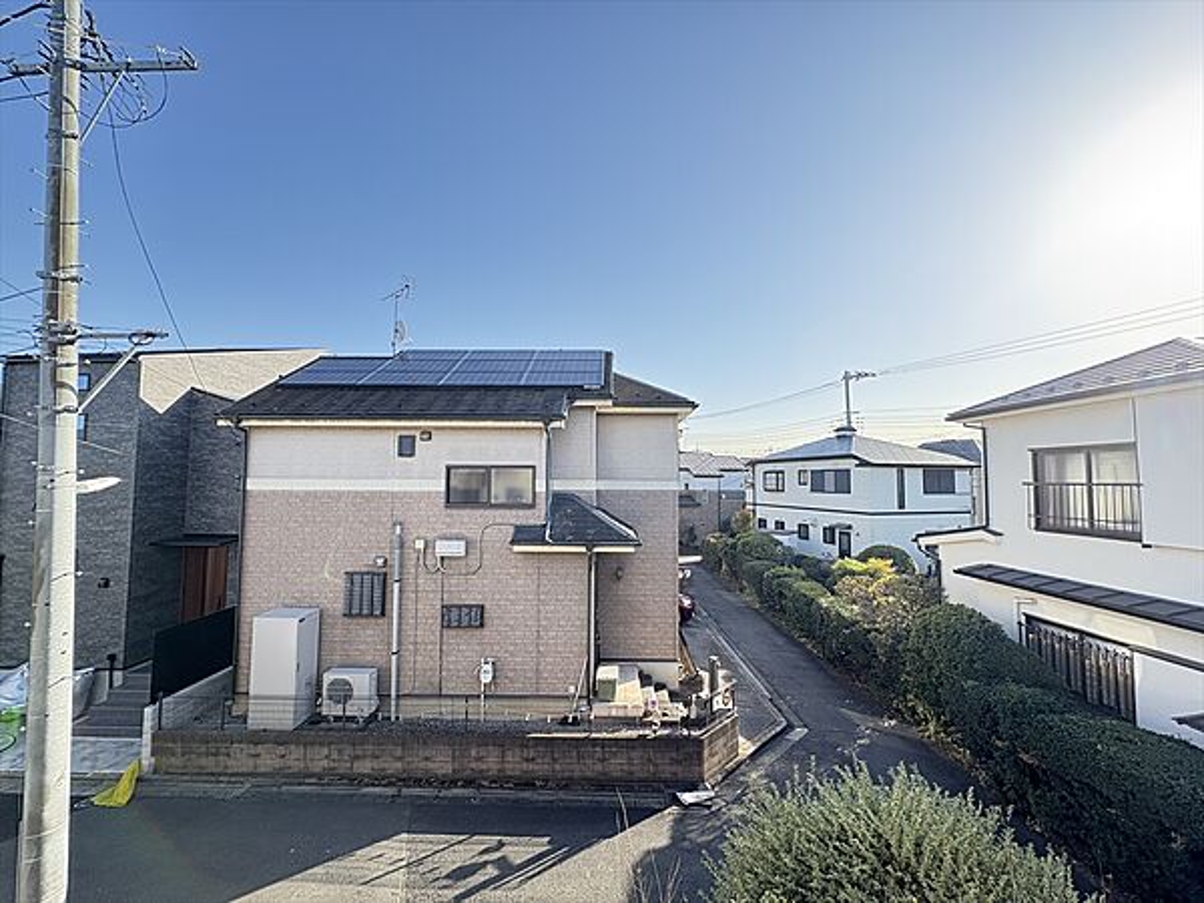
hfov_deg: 102.1
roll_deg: +0.0
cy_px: 452
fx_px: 487
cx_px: 602
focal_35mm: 14
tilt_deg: +4.9
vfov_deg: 85.7
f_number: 2.2
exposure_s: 1/375
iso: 64
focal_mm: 2.22
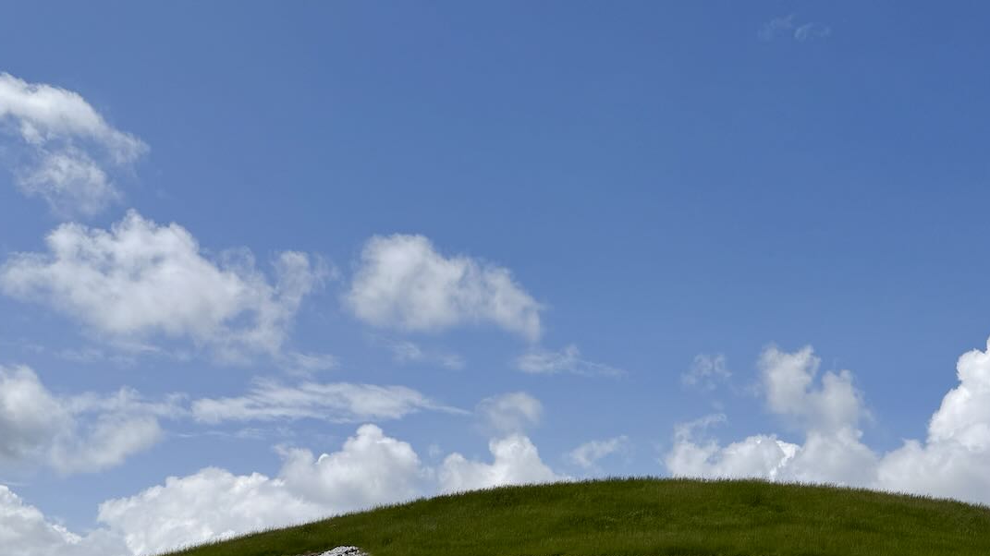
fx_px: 1312
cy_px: 443
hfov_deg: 40.6
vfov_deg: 23.6
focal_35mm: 50
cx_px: 688
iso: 80
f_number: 1.78
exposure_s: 1/10309
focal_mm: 6.76
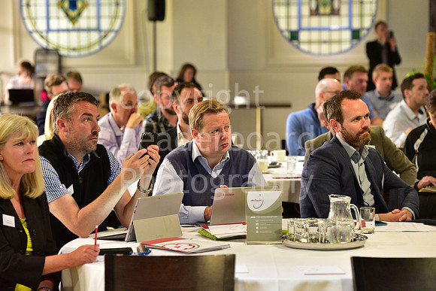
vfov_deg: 10.6
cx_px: 218
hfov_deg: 15.8
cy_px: 146
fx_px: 1575
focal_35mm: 130
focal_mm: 130
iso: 2500
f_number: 4
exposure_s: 1/100
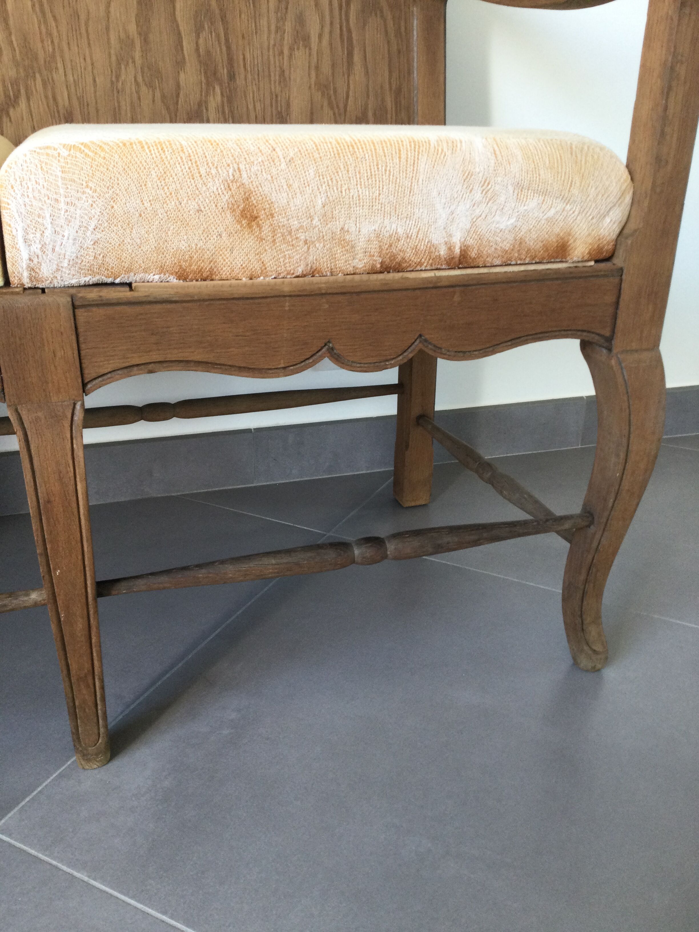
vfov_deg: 58.4
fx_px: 835
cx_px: 350
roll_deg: -1.1
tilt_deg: -21.9
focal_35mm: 31
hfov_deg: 45.4
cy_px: 466
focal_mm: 3.3
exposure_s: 1/33
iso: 64
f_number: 2.4
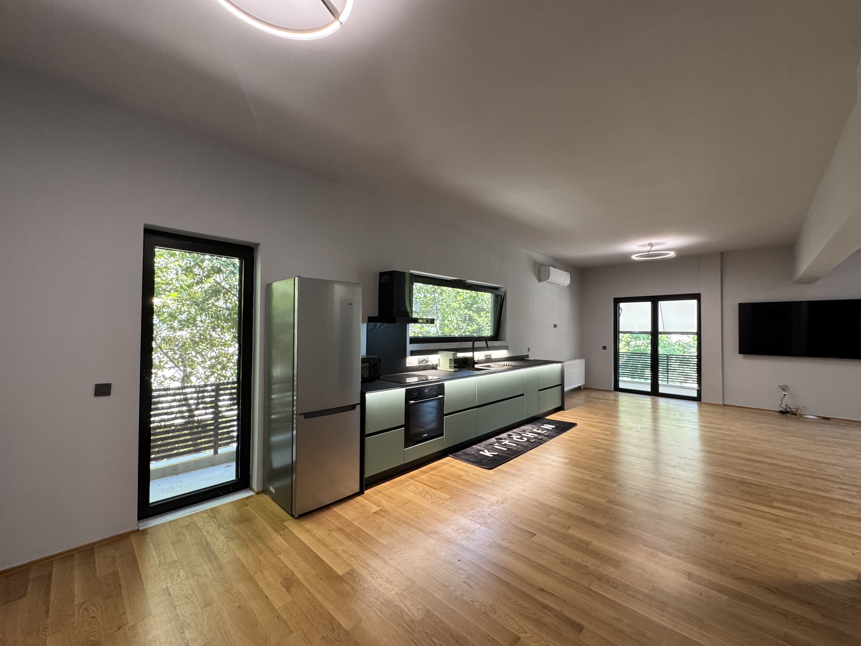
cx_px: 430
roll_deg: -0.4
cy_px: 323
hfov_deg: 102.1
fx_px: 348
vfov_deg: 85.7
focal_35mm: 14
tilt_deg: +1.7
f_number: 2.2
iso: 250
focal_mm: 2.22
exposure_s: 1/99
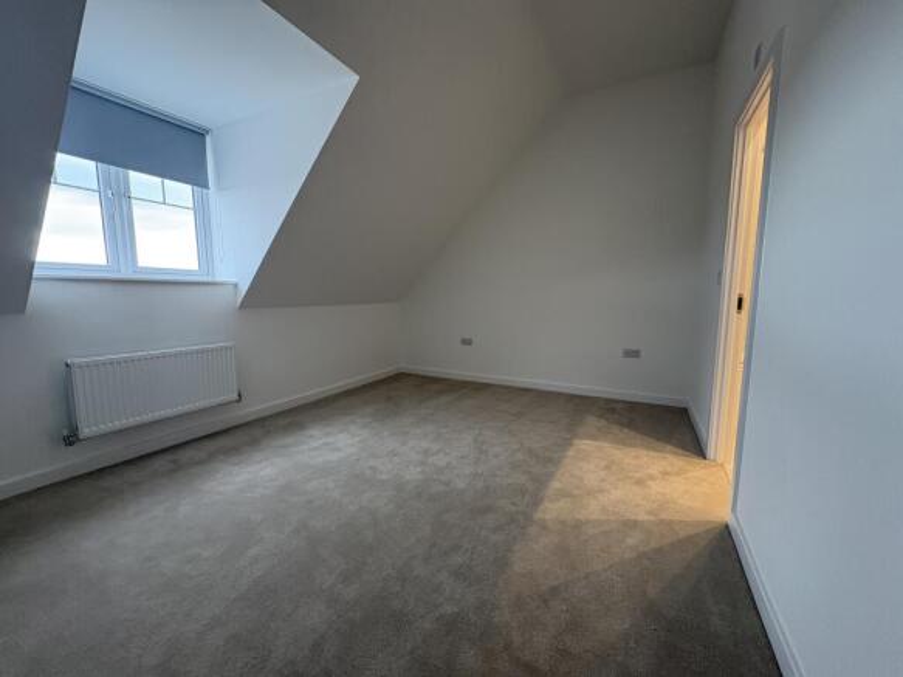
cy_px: 338
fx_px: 365
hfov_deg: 102.1
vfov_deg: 85.7
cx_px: 452
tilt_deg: -6.3
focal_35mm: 14
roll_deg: +0.0
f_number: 2.2
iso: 250
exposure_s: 1/86
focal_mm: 2.22
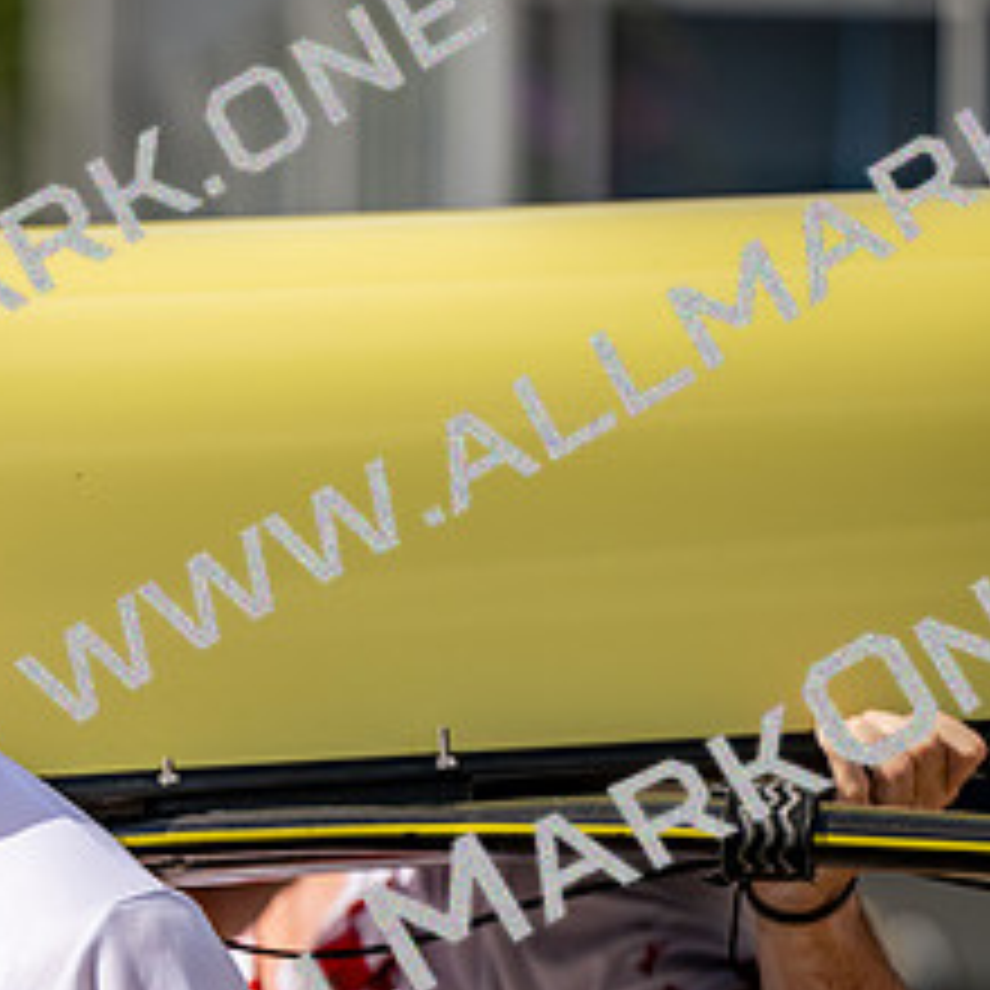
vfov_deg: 3.9
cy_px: 799
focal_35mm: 449
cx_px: -310
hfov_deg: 3.9
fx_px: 14528
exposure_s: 1/2500
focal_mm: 200
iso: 72
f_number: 2.8
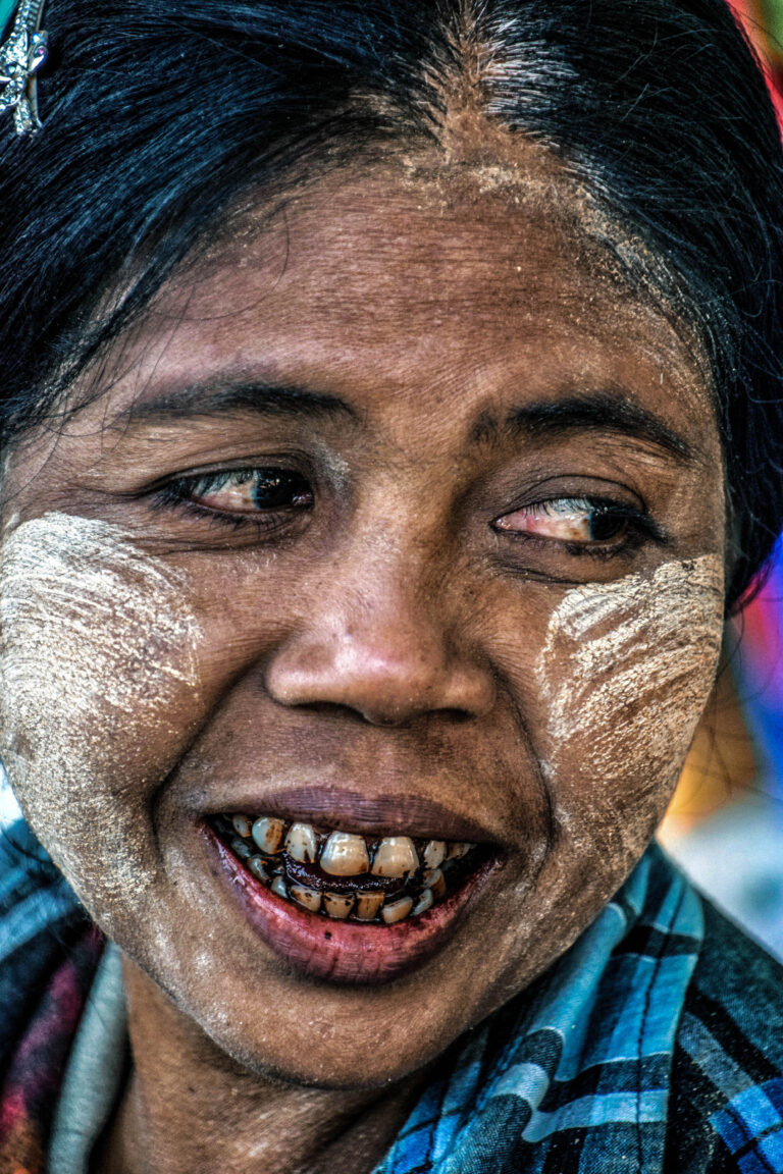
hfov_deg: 3.1
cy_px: 587
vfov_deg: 4.6
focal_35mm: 450
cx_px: 392
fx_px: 14680
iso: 1250
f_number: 6.3
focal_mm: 300
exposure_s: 1/125
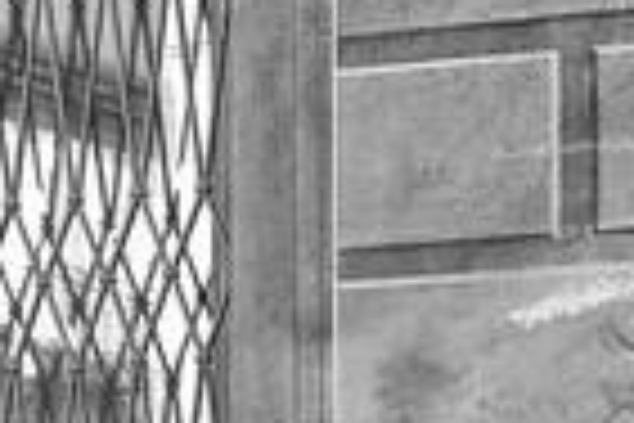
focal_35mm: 226
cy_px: 837
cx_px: -643
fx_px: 3980
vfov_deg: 5.9
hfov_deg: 8.6
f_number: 8
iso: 250
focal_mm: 35
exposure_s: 1/200
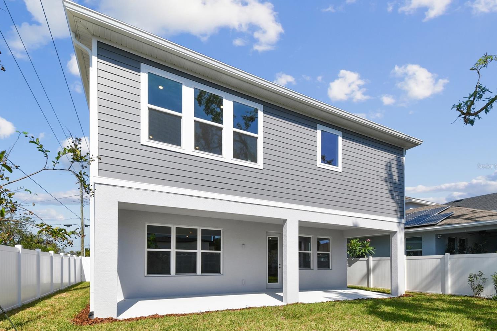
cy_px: 166
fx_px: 221
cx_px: 242
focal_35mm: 16
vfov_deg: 73.7
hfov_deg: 96.7
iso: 100
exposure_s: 1/250
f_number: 7.1
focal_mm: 10
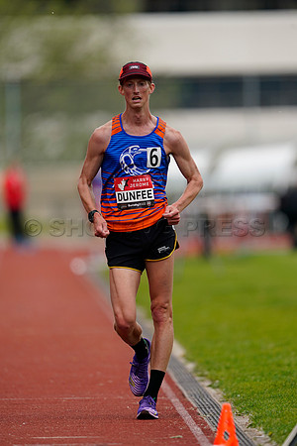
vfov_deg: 3.4
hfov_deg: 2.3
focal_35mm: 600
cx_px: 148
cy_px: 223
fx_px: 7424
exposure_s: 1/640
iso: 250
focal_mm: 600
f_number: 4
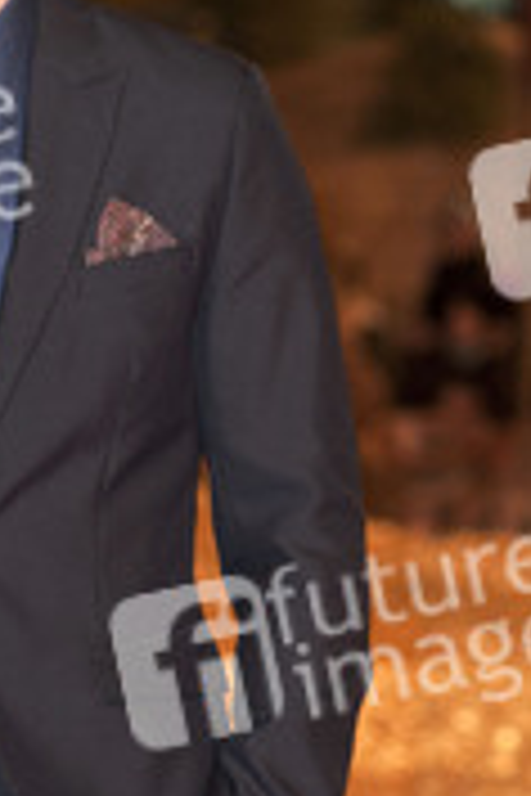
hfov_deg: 5.1
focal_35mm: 271
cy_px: 418
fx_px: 5995
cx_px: -65
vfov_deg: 7.6
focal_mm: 120
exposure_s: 1/160
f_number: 5.6
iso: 1000
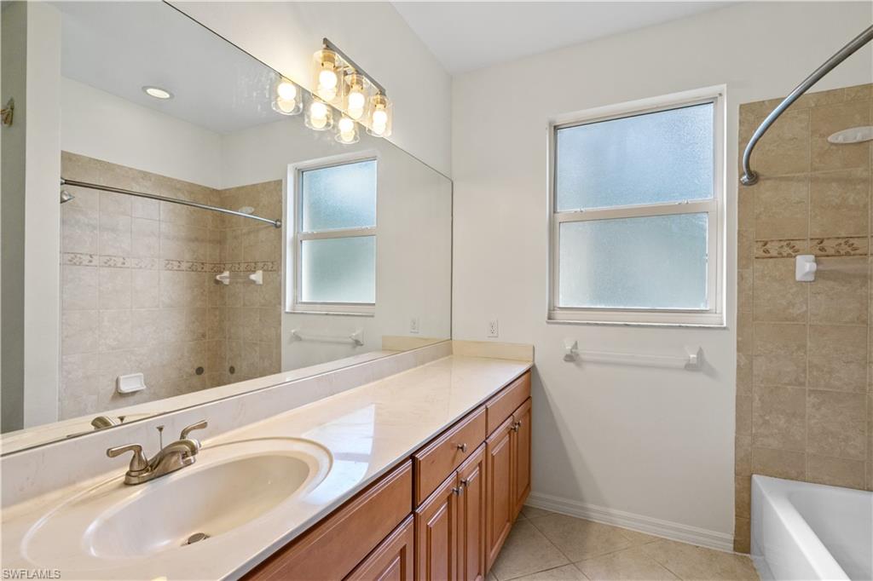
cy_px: 290
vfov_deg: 73.7
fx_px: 388
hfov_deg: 96.8
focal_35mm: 16
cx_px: 436
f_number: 8
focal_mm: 16
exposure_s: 1/60
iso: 400
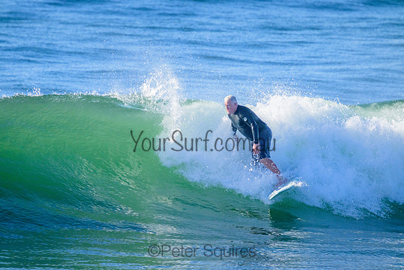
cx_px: 202
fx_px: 8979
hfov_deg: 2.6
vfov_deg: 1.7
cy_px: 135
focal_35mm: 800
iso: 1400
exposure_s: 1/2000
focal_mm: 800
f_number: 11
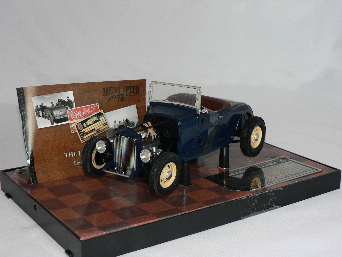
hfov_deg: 32.7
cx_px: 171
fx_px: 583
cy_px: 128
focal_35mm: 59
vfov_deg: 24.8
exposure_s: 1/60
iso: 80
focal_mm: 9.8
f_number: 3.2
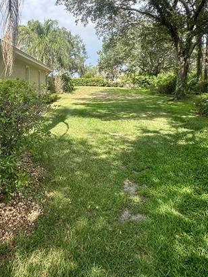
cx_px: 49
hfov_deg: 50.5
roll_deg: -0.8
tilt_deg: -1.9
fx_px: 209
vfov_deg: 66.2
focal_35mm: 26
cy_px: 102
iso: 50
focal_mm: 2.22
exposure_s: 1/818
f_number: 2.2
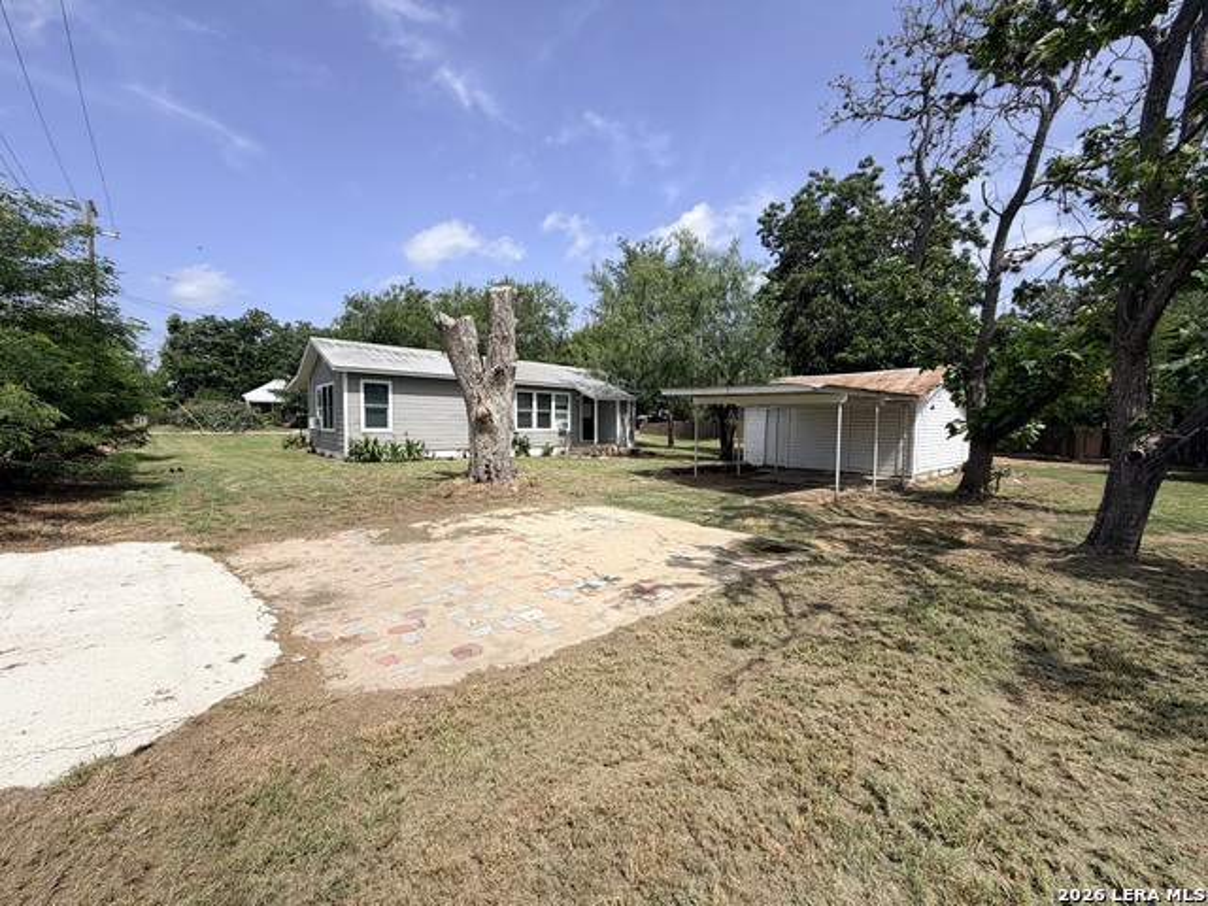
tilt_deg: -3.7
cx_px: 604
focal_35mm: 14
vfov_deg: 85.7
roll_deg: +0.2
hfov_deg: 102.1
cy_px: 453
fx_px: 489
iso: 20
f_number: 2.2
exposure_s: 1/1017
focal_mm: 2.22
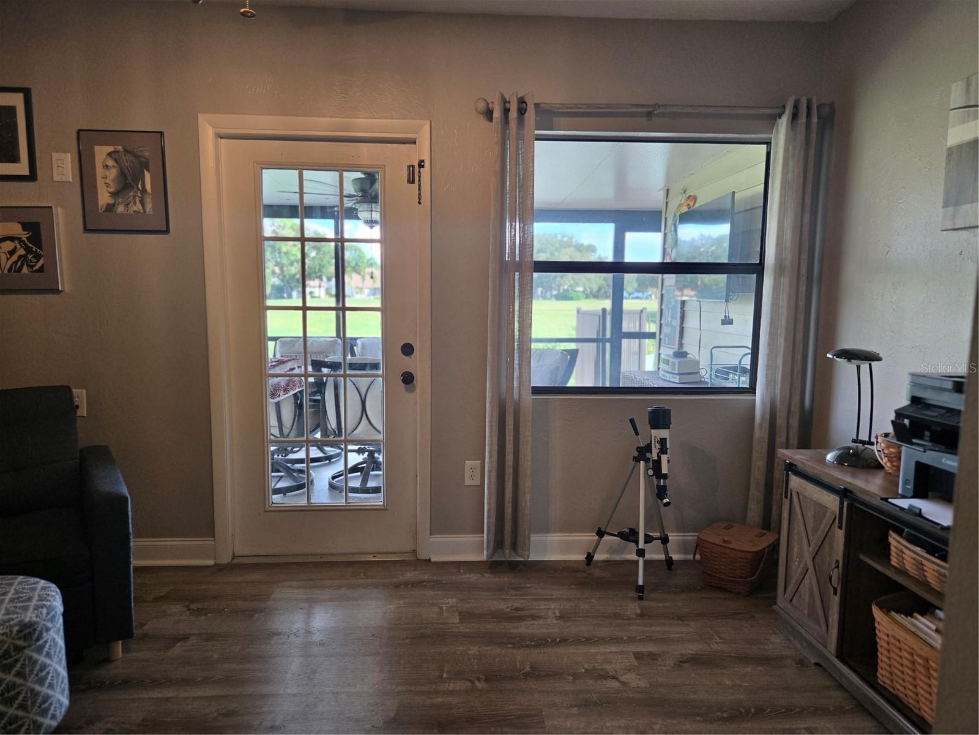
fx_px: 650
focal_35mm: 23
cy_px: 368
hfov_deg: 73.9
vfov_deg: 58.9
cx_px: 490
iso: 160
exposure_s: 1/120
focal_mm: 5.4
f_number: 1.8
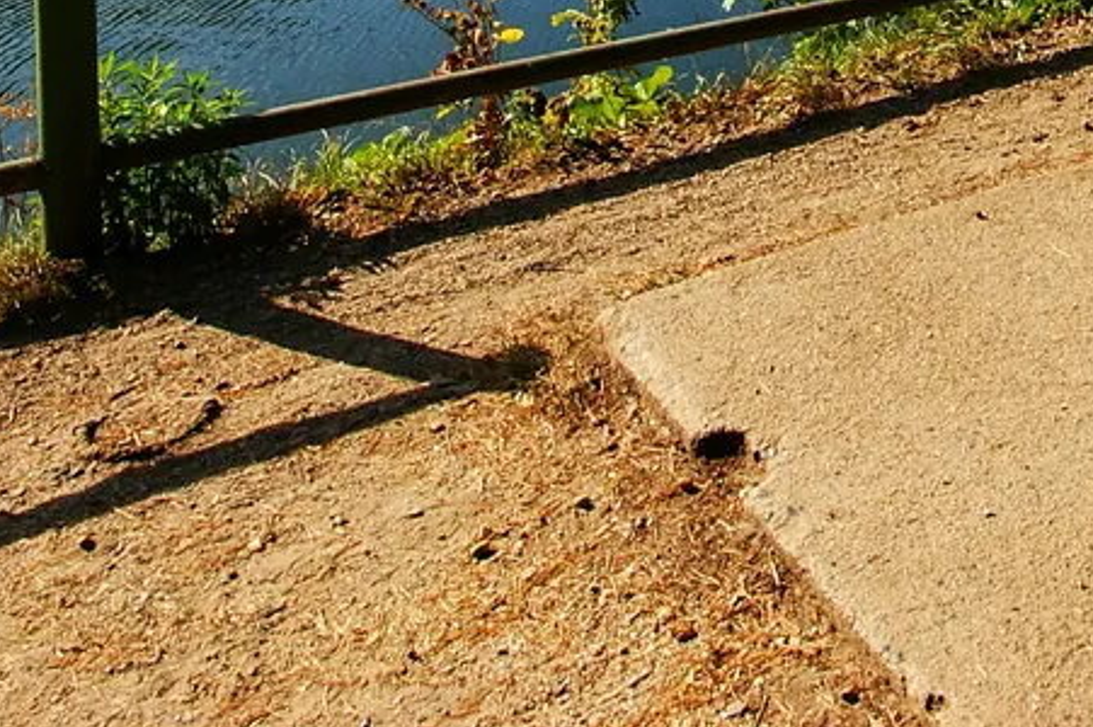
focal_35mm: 54
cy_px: -560
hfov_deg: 34.8
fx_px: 1638
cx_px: 985
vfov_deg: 19.3
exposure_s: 1/160
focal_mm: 10
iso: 100
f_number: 10
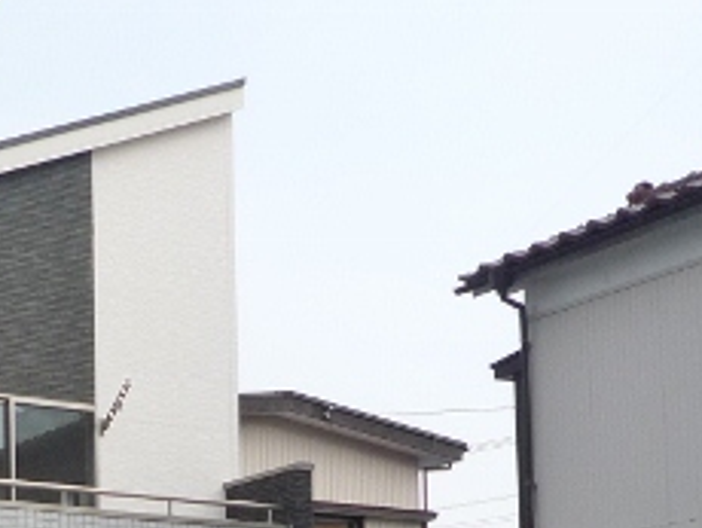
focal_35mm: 86
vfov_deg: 16.3
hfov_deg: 21.4
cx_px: -101
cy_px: 671
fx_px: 1746
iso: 100
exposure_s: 1/500
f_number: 3.5
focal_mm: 4.4
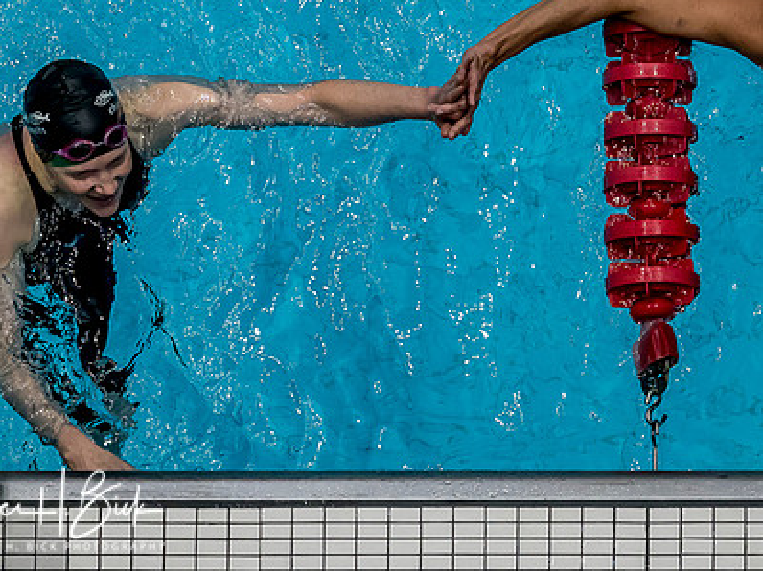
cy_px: 53
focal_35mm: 684
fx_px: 15068
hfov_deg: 2.9
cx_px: 366
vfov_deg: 2.2
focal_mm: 150
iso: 1600
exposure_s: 1/1000
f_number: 2.8
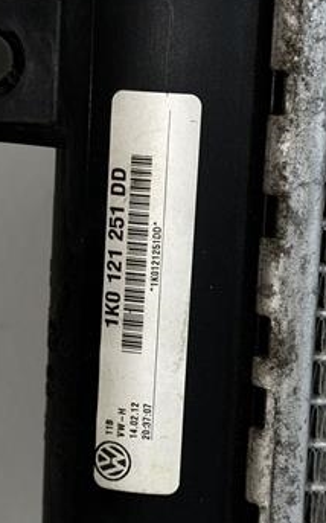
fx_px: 1352
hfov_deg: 13.7
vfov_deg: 21.9
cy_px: 271
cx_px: 149
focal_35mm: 95
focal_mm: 6.86
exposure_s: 1/65
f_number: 1.78
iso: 40
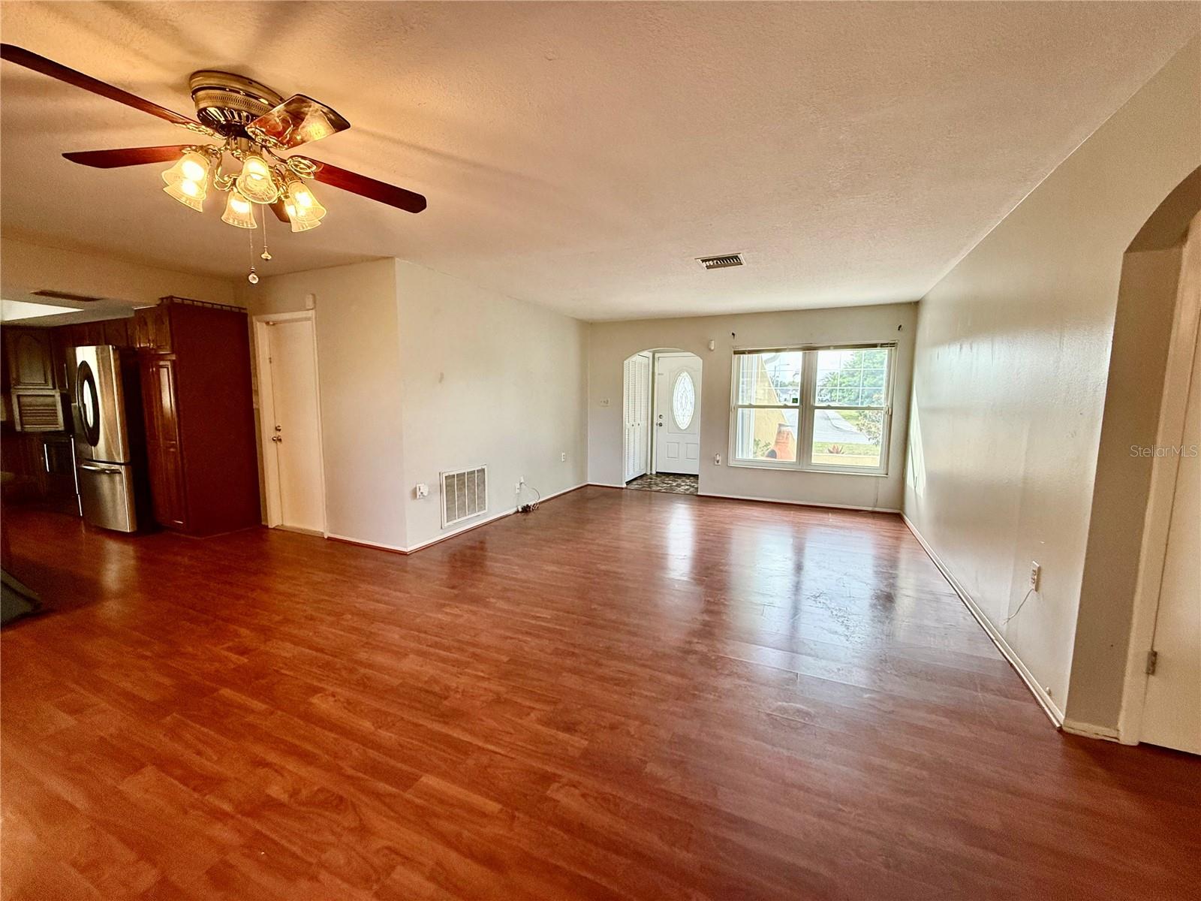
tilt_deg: -7.2
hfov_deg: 102.1
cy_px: 450
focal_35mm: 14
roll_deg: -1.9
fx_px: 486
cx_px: 600
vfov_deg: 85.7
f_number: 2.2
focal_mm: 2.22
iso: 200
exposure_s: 1/120
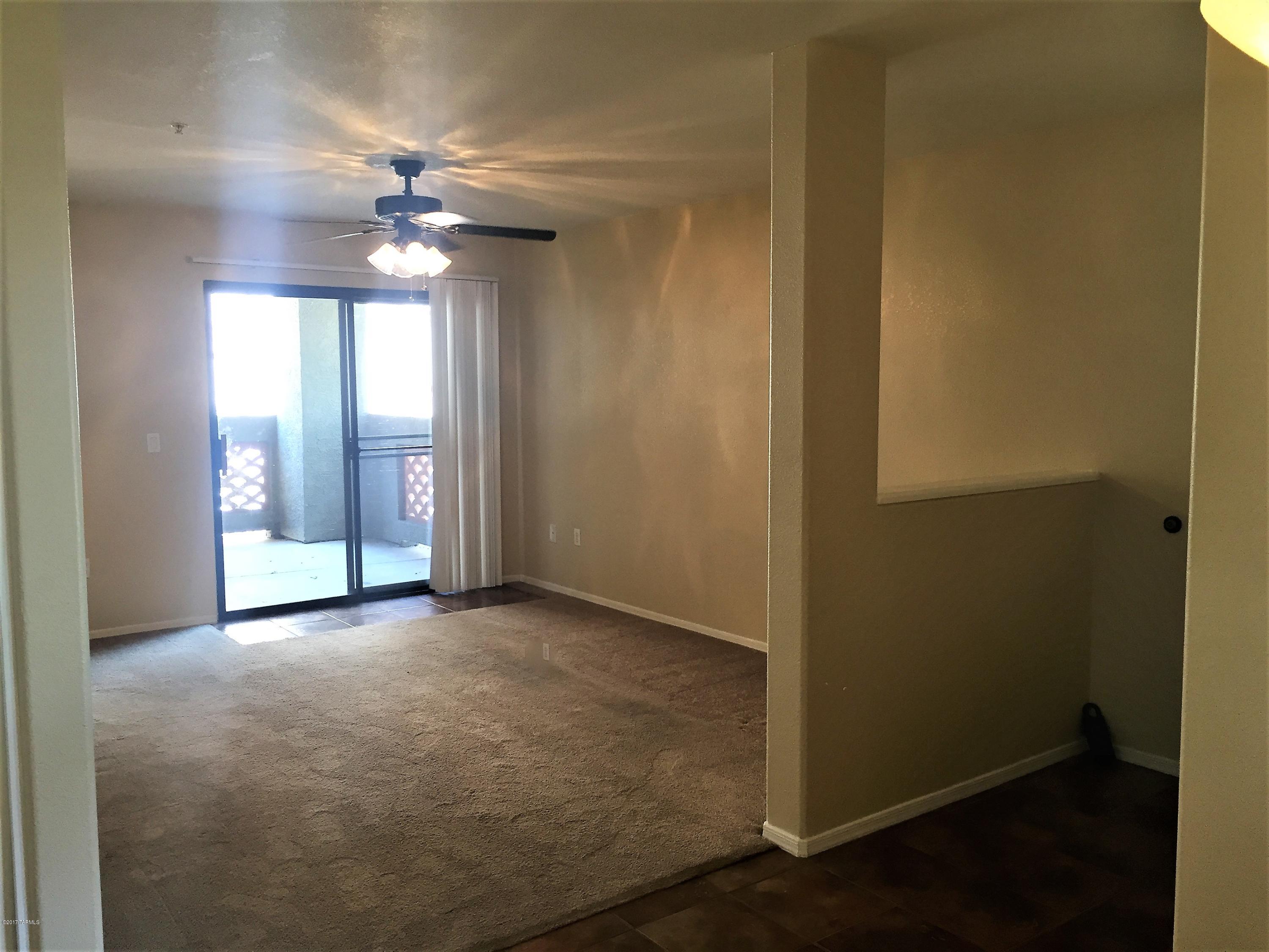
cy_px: 476
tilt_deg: -6.5
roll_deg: +0.3
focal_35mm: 29
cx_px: 634
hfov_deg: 61.7
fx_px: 1063
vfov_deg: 48.2
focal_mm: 4.15
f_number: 2.2
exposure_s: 1/30
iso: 64
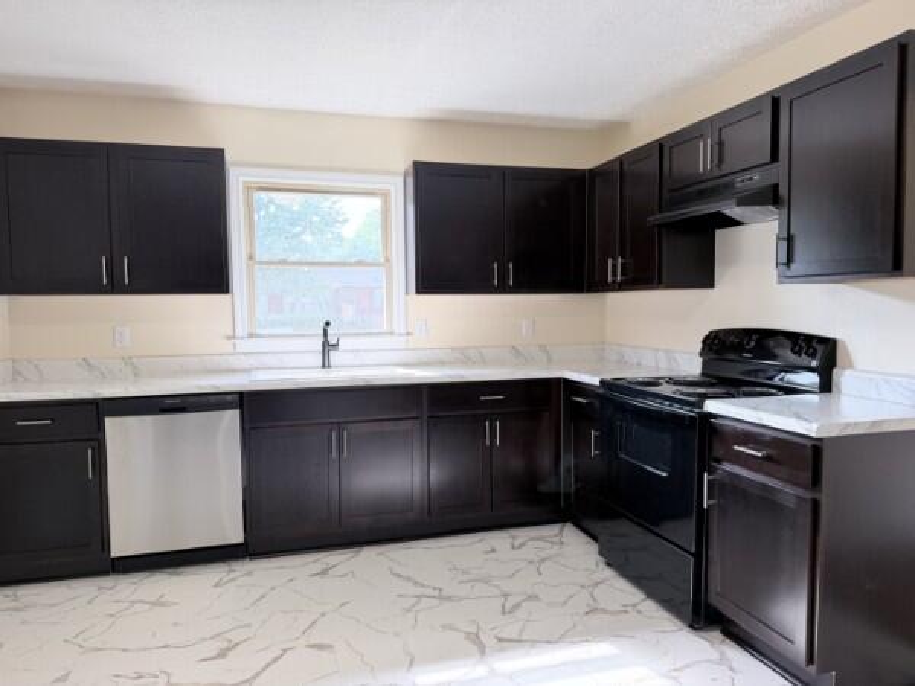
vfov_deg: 56.8
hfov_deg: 71.6
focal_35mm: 24
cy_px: 343
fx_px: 634
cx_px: 458
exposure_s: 1/121
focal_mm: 6.76
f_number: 1.78
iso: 125
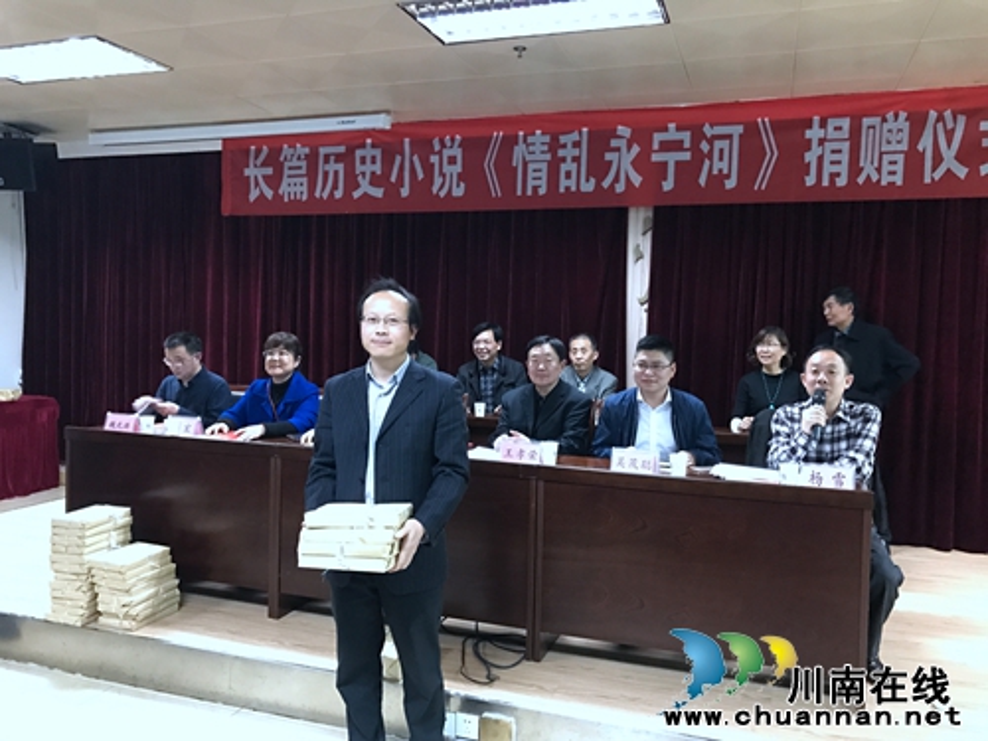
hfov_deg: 63.4
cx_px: 494
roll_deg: -1.5
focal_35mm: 28
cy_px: 370
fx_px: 799
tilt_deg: +0.4
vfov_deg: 49.7
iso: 100
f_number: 1.8
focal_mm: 3.99
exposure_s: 1/6
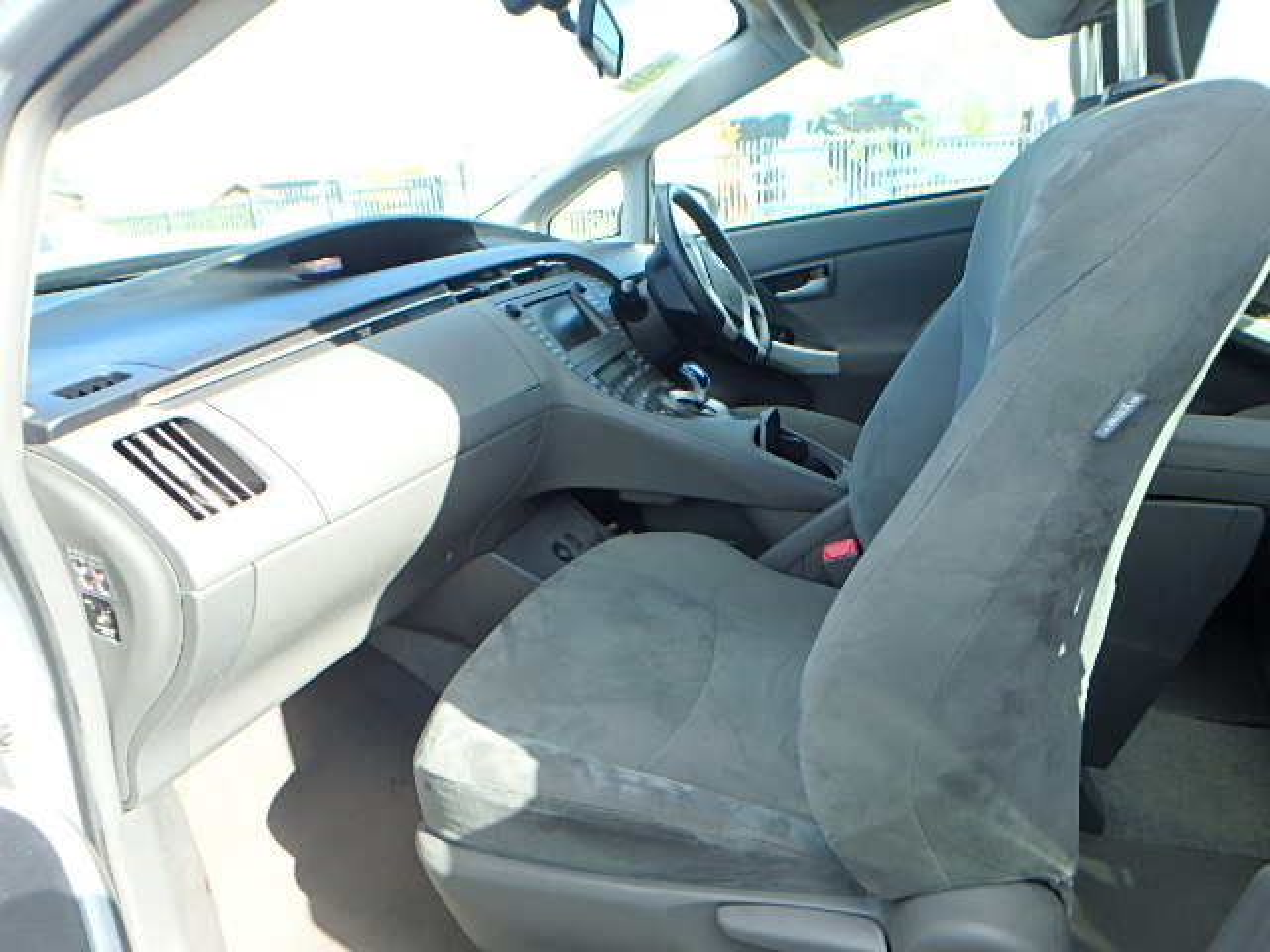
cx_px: 635
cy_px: 476
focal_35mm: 21
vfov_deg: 63.4
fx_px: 770
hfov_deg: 79.0
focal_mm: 3.7
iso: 125
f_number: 3.5
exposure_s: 1/125
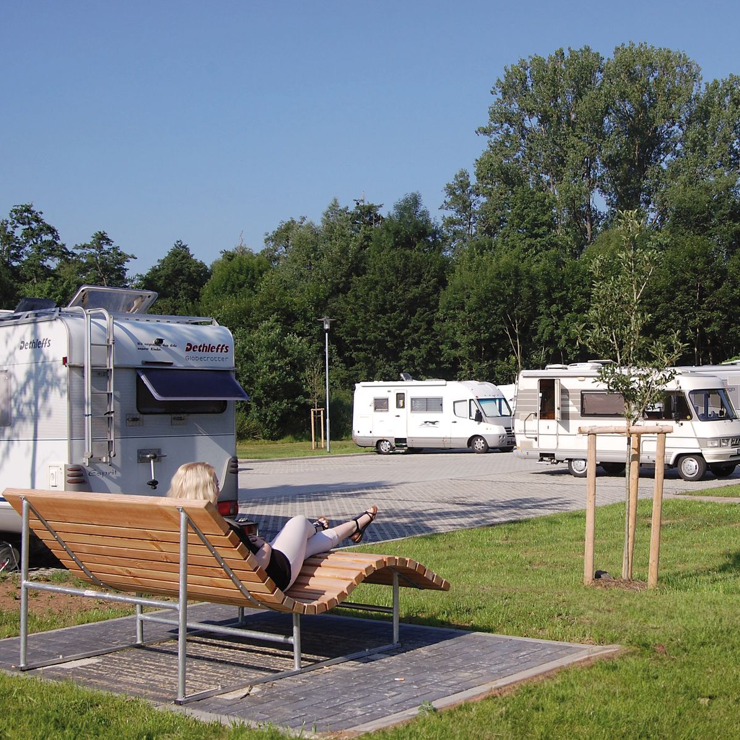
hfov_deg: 33.5
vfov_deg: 34.0
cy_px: 370
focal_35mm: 50
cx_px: 527
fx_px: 1209
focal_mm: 26
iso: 200
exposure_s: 1/400
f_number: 10
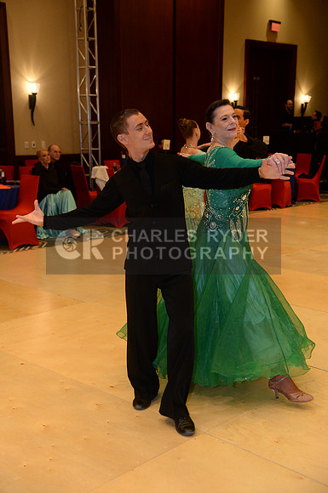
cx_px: 164
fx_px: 685
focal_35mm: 50
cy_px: 246
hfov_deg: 26.9
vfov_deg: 39.6
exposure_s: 1/250
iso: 2500
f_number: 4
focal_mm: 50
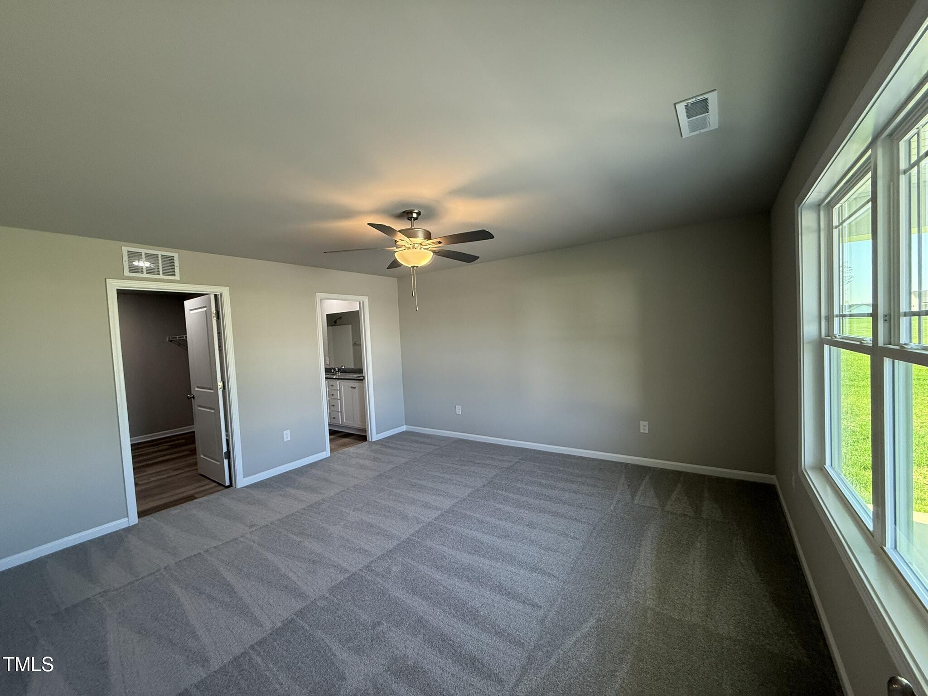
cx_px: 464
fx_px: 375
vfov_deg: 85.7
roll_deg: +2.7
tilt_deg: -1.7
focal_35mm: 14
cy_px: 348
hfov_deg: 102.1
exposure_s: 1/120
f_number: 2.2
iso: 200
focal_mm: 2.22
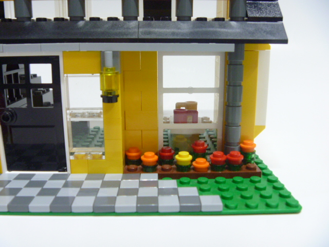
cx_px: 164
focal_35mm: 35
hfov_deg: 52.6
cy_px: 124
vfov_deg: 40.7
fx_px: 333
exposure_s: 1/10
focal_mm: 6.3
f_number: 3.5
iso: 400
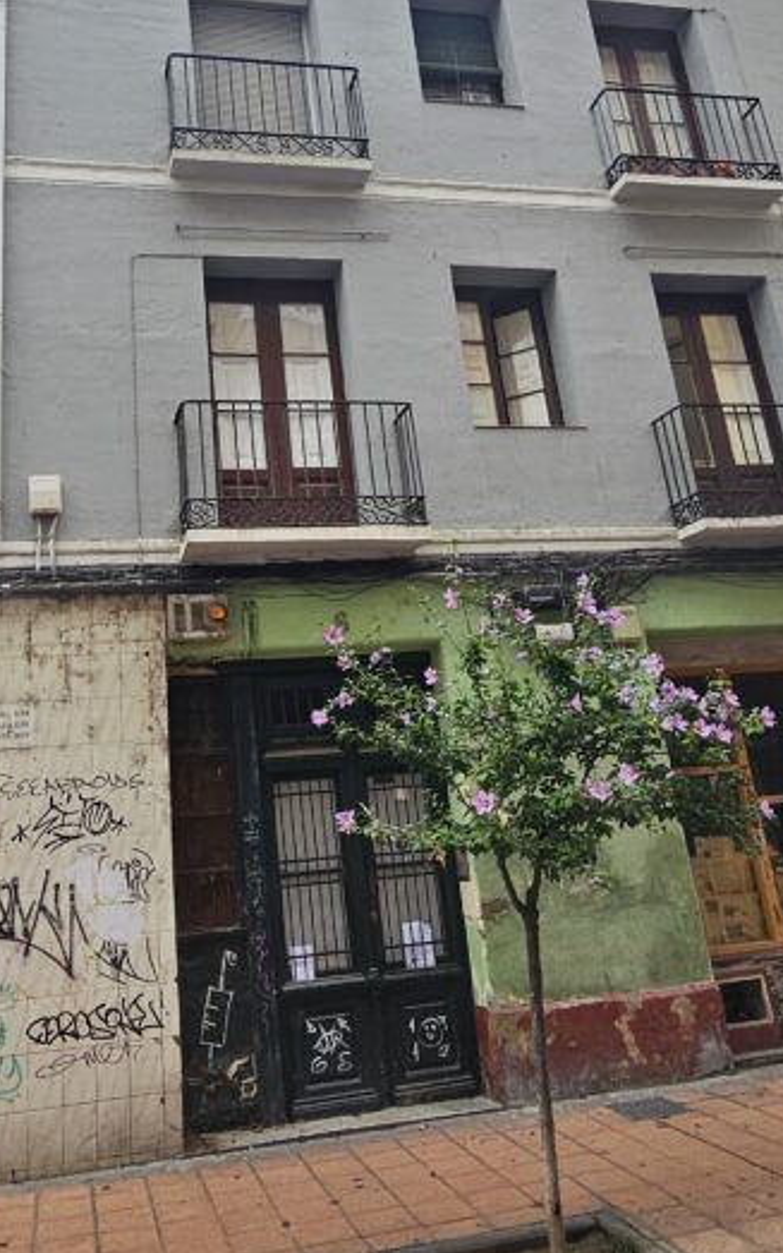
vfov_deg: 67.6
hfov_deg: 45.6
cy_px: 494
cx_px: 285
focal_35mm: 27
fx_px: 922
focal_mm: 2.2
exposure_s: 1/195
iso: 50
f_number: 2.2
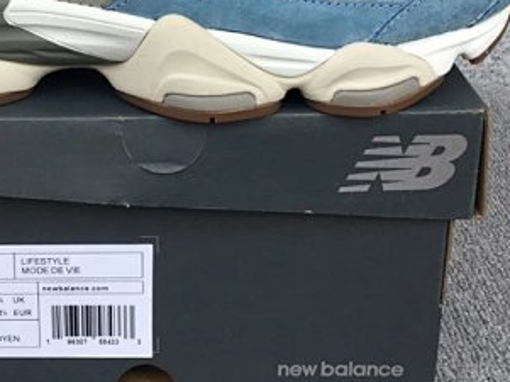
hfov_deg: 29.1
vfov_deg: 21.8
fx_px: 971
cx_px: 154
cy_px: 59
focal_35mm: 66
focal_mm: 3.3
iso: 25
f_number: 2.4
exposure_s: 1/503
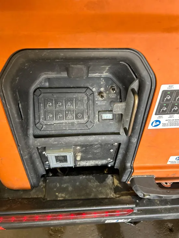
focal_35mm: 26
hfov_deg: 53.1
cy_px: 119
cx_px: 90
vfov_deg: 67.3
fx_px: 179
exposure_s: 1/60
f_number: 1.5
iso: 125
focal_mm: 5.7
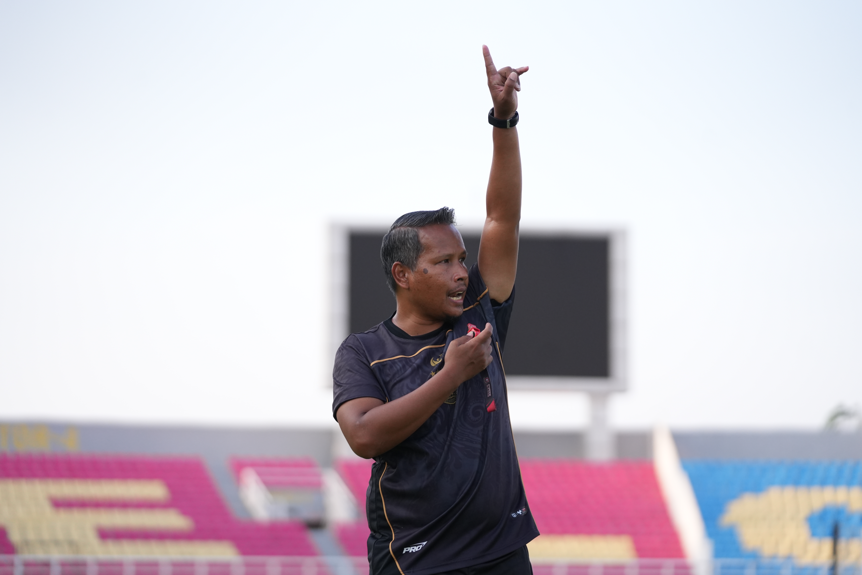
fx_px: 2945
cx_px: 431
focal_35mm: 123
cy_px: 288
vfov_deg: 11.1
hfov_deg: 16.7
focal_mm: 123
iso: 1600
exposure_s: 1/5000
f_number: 2.8
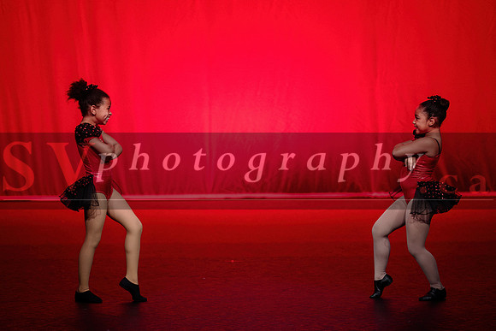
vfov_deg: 7.4
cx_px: 248
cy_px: 166
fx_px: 2549
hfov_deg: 11.1
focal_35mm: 185
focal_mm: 185
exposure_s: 1/320
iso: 1250
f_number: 2.8
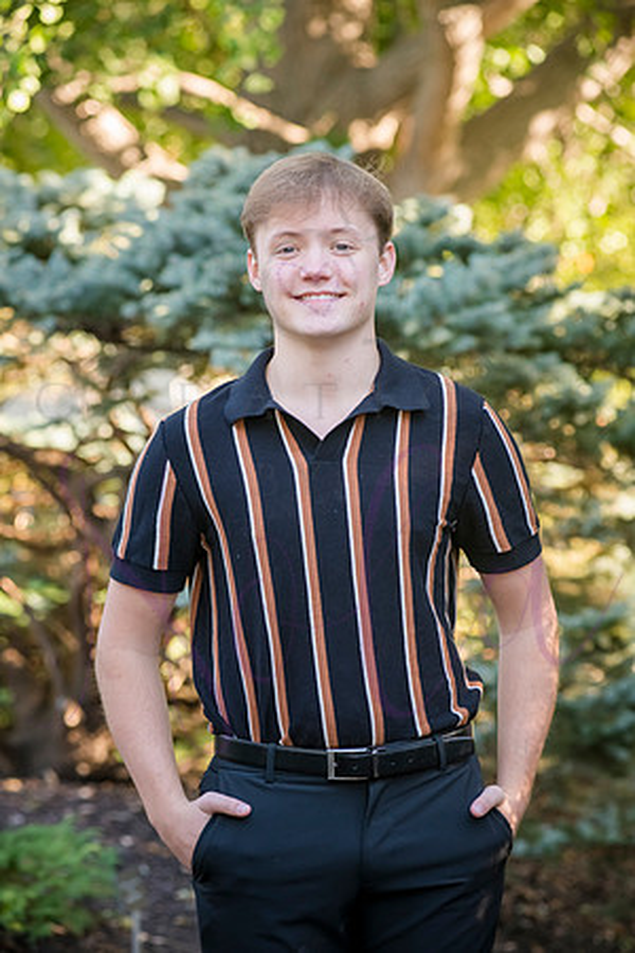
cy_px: 476
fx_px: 2963
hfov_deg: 12.2
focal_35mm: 112
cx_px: 318
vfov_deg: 18.3
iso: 800
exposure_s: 1/320
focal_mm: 112
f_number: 5
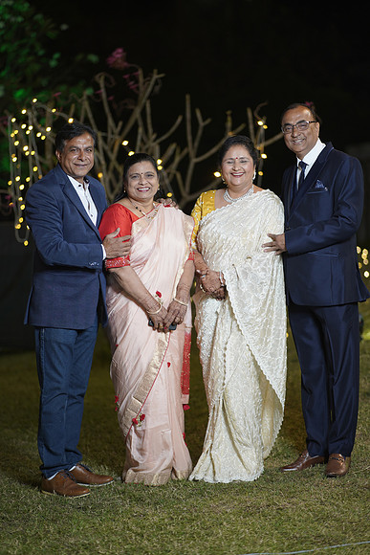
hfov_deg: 16.1
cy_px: 278
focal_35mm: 85
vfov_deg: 23.9
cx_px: 185
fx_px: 1310
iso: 200
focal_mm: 85
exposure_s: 1/250
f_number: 1.4
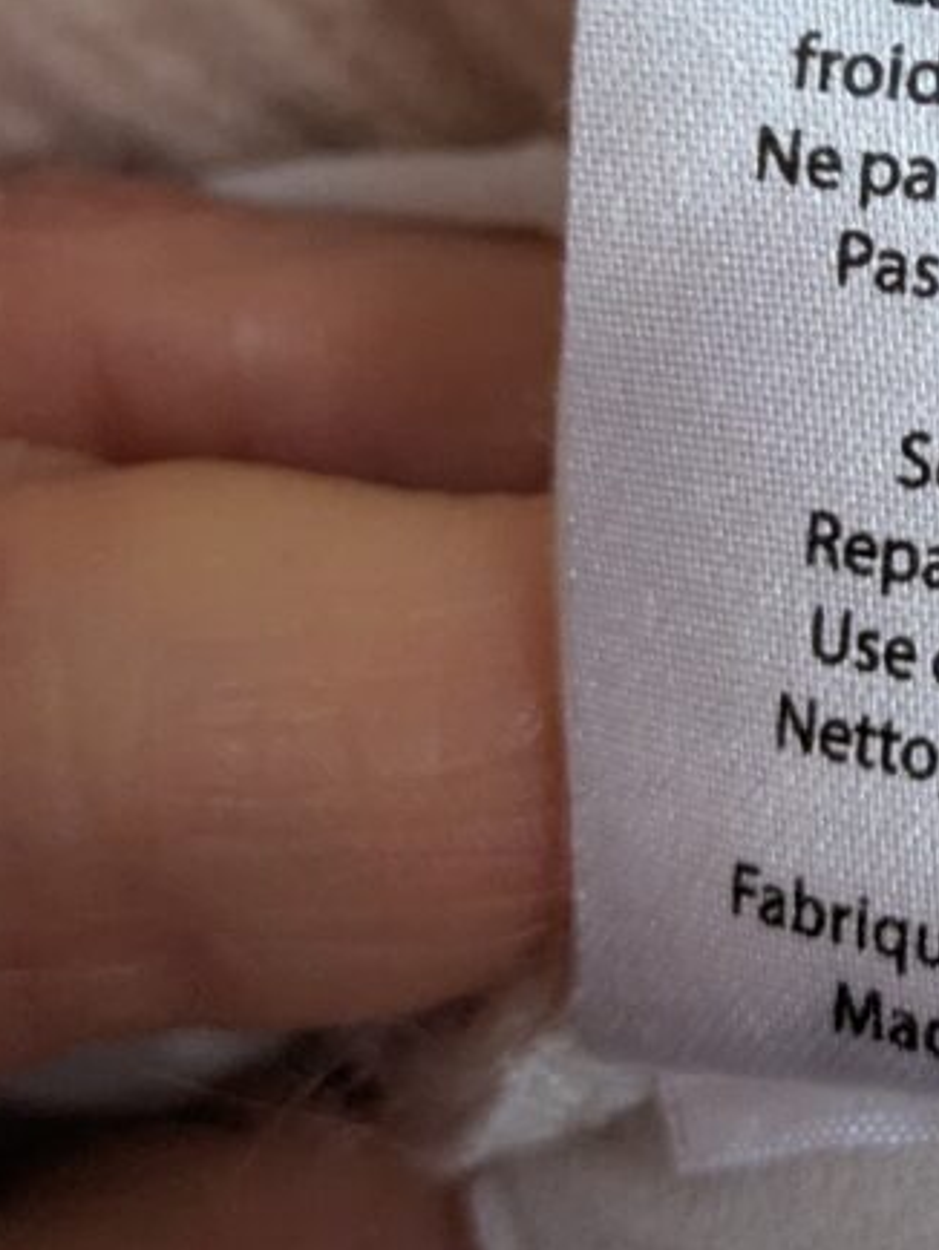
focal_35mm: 118
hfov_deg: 12.0
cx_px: 1368
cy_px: 199
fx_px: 4264
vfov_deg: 16.5
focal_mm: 5.43
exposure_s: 1/60
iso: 393
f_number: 1.89
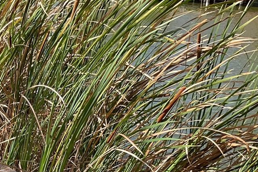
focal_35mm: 75
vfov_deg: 16.9
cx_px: 8
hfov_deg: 25.8
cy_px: 238
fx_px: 538
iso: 16
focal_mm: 3
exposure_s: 1/898
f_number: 1.8
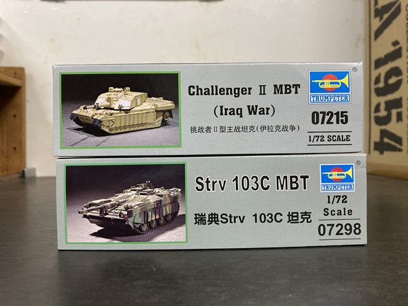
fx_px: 330
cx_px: 204
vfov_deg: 49.7
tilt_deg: -1.0
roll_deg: +0.1
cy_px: 153
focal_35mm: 28
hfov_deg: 63.4
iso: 200
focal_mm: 3.99
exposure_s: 1/60
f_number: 1.8
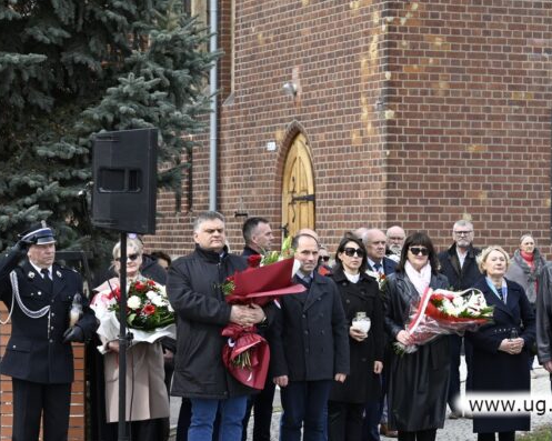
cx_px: 328
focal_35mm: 127
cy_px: 221
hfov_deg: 15.2
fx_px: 2074
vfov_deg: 12.1
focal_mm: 75
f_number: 5.6
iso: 140
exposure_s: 1/250
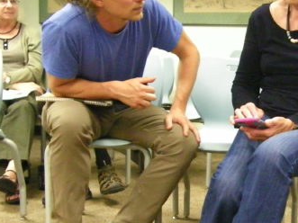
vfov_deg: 22.6
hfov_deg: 28.9
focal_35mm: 65
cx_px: 255
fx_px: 559
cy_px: 129
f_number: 2.6
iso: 500
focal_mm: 4.9
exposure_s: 1/30
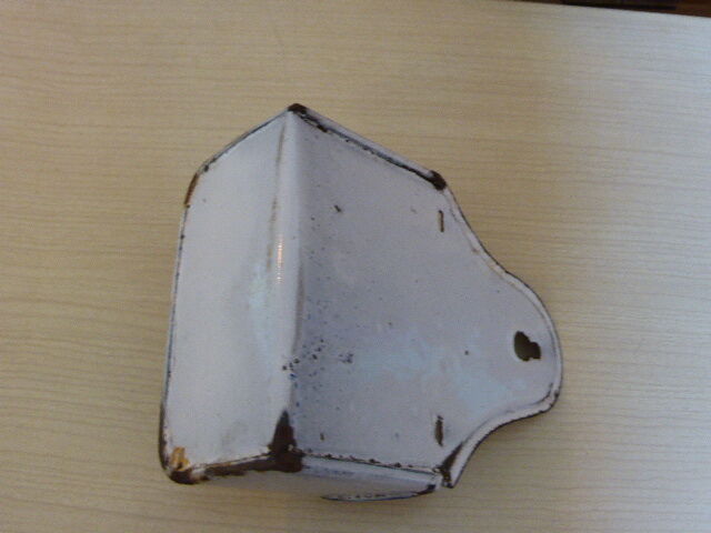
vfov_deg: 36.0
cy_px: 266
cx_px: 356
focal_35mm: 40
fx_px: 822
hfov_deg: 46.8
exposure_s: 1/13
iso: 400
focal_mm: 6.9
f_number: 3.9
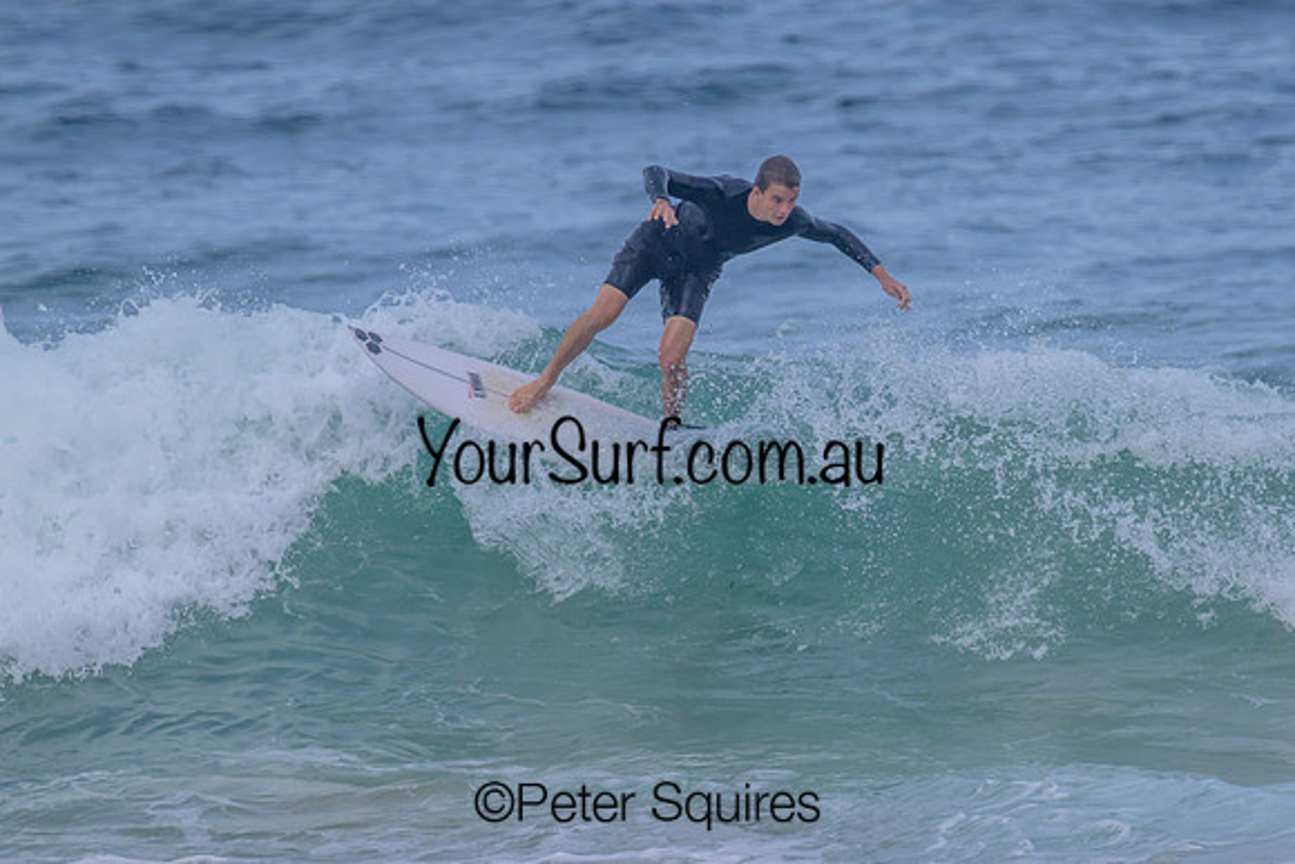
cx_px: 868
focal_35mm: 1077
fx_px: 38737
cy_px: 501
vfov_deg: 1.3
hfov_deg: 1.9
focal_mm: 800
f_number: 11
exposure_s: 1/2000
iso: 800
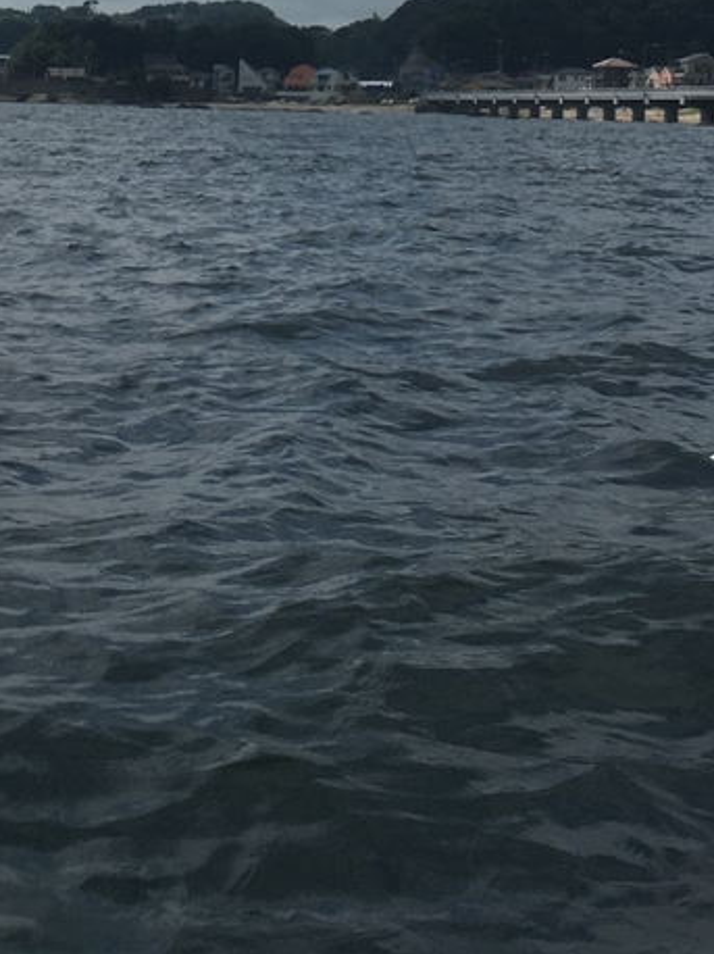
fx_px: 2092
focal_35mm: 76
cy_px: -127
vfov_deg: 23.8
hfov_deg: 19.4
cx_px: 321
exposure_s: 1/4808
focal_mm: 4.15
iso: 25
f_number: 2.2
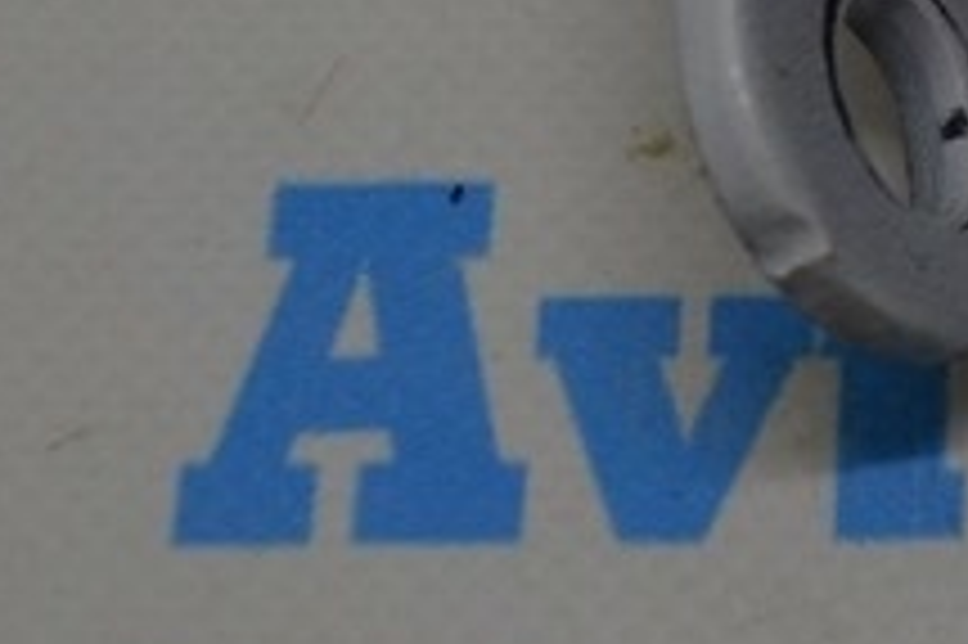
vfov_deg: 8.5
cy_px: -430
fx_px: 4218
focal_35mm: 157
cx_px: 1486
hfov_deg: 12.4
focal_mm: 22
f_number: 5.6
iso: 125
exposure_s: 1/60
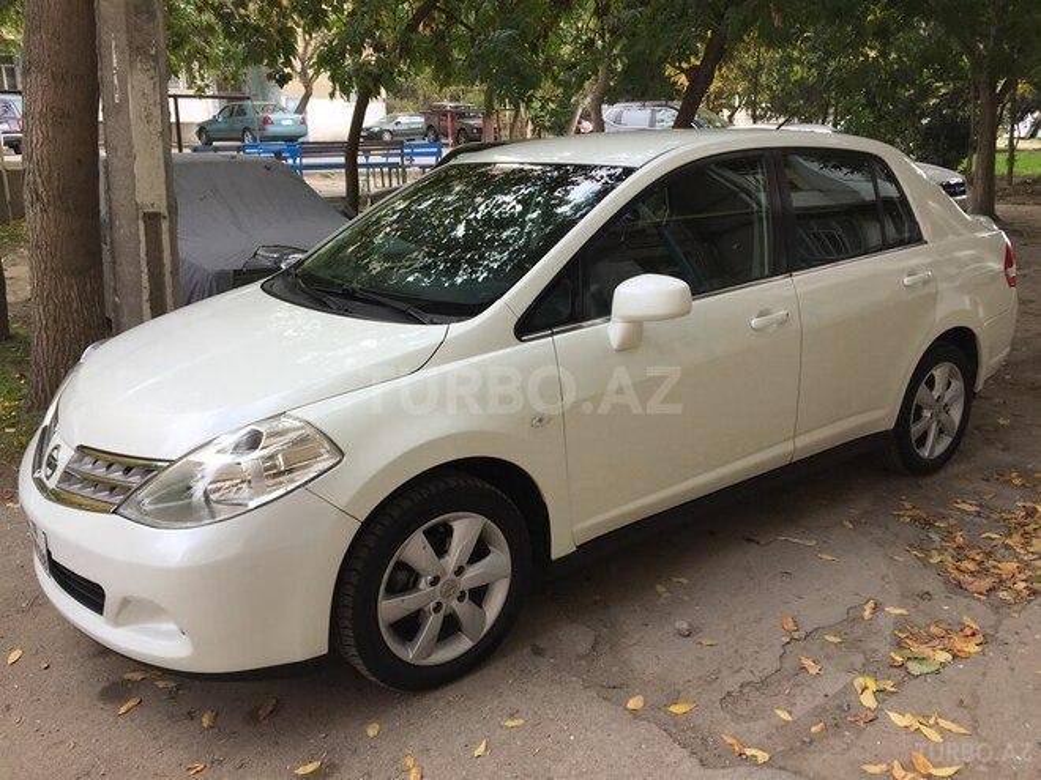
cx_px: 520
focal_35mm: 29
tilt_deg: -14.3
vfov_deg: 48.2
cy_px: 390
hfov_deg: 61.7
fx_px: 872
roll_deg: +1.1
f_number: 2.2
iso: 32
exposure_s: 1/359
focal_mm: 4.15
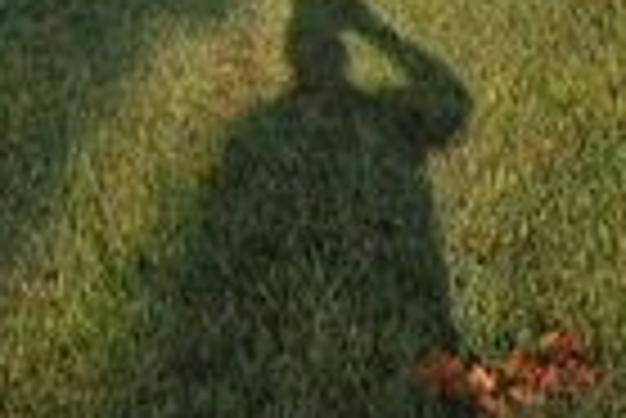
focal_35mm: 86
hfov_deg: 23.0
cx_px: 59
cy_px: -407
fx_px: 1497
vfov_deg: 13.7
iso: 25
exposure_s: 1/1445
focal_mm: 5.4
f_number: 1.8
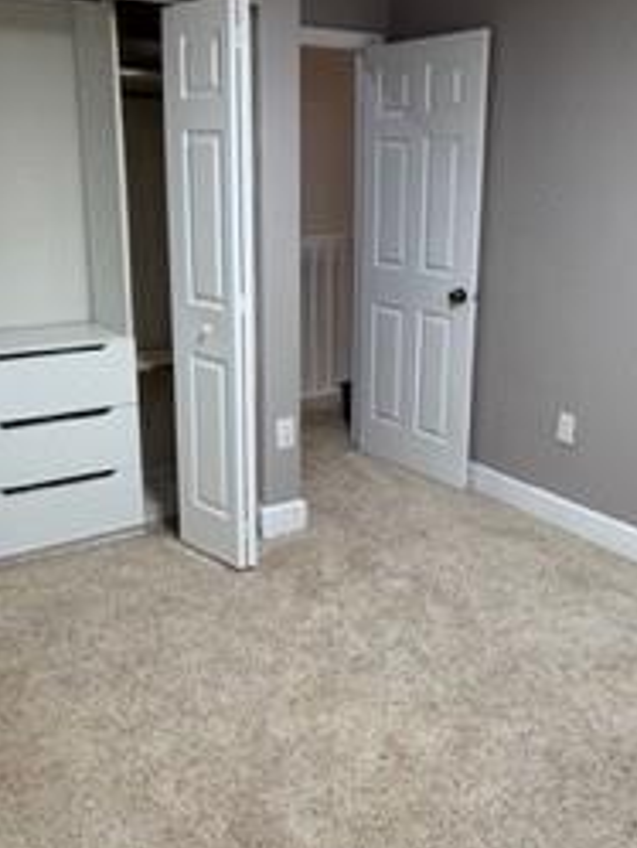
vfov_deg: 51.3
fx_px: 883
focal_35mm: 36
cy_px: 402
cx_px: 317
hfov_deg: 39.7
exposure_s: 1/120
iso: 160
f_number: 2.2
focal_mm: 2.22
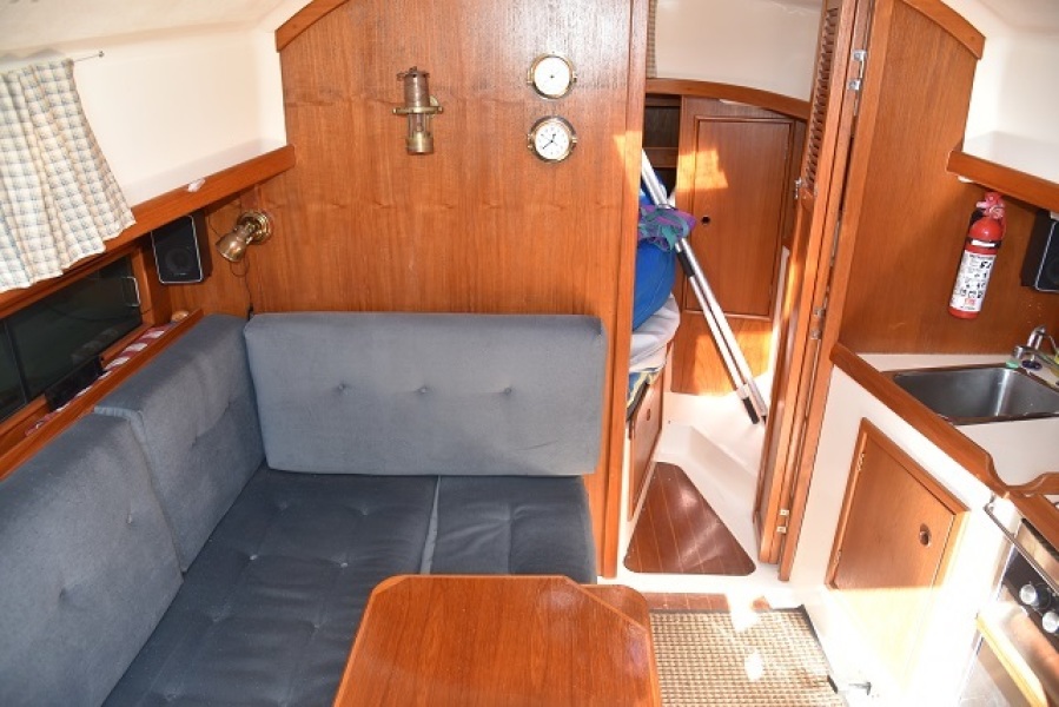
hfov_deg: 73.7
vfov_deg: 53.2
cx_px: 530
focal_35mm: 24
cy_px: 354
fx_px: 706
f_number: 5
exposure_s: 1/100
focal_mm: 24
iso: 800
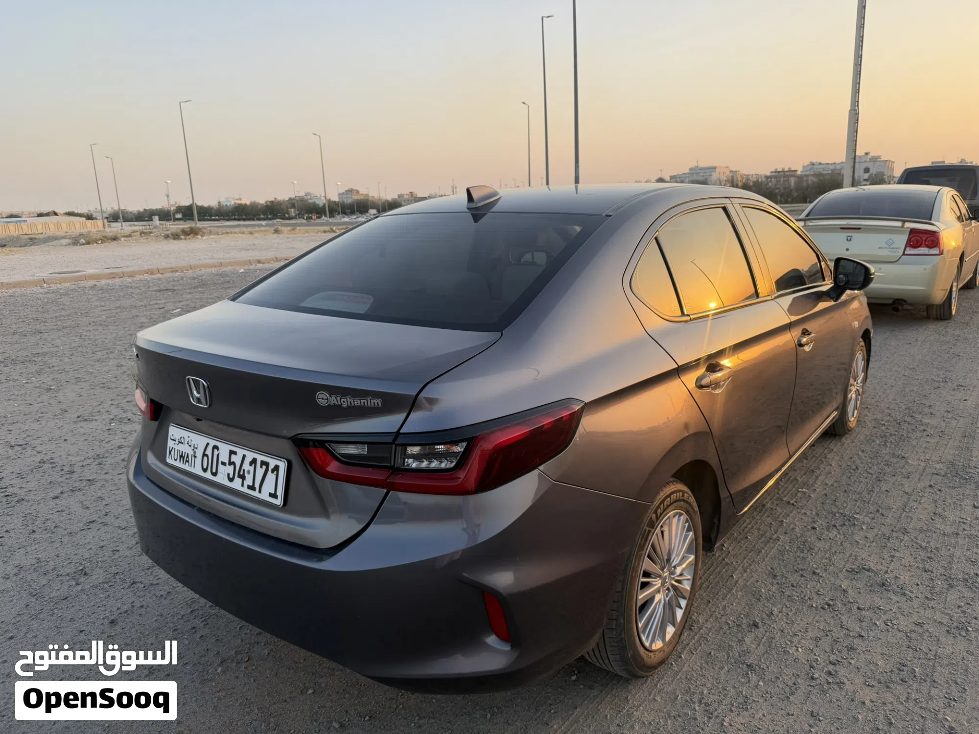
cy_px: 367
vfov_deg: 56.8
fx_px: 679
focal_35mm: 24
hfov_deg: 71.6
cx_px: 490
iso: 80
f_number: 1.78
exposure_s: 1/555
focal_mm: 6.76
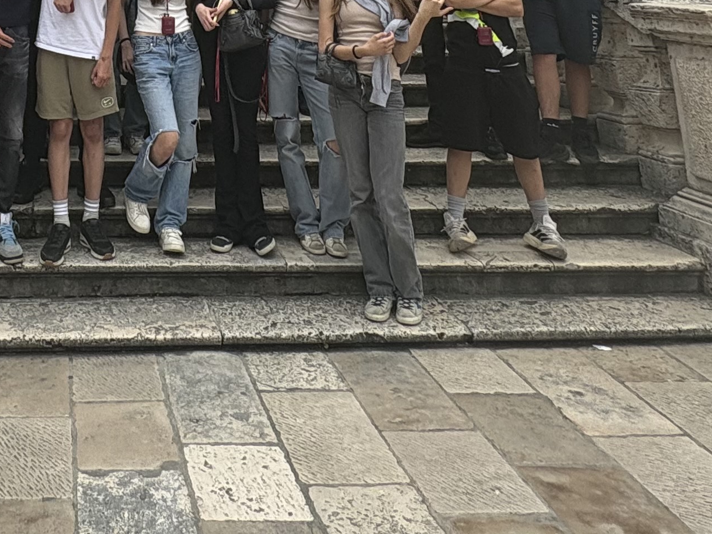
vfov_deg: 24.8
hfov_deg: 39.5
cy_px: -278
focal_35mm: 44
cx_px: 55
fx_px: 905
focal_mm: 2.22
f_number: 2.2
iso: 40
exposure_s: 1/756
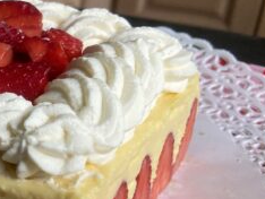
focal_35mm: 74
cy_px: 154
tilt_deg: -31.5
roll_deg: +3.0
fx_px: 567
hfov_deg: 22.6
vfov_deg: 19.8
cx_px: -105
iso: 125
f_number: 1.8
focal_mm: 4.25
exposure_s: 1/100
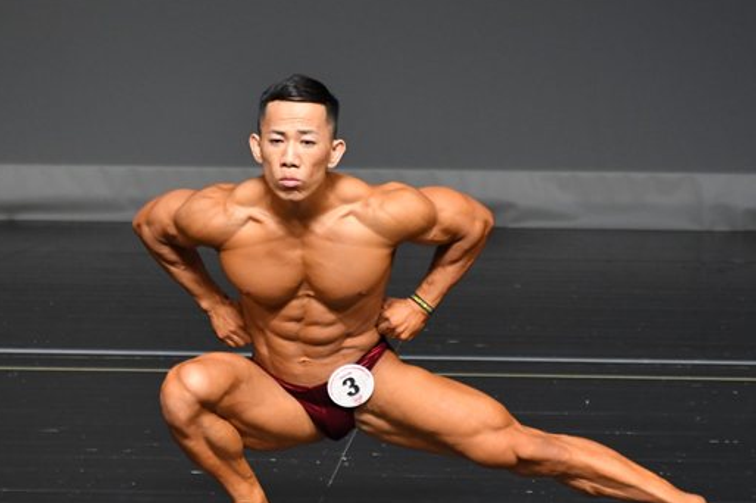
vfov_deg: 2.0
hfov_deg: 3.0
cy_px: 252
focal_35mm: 678
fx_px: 14228
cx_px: 373
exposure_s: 1/400
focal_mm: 300
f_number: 5.6
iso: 2500
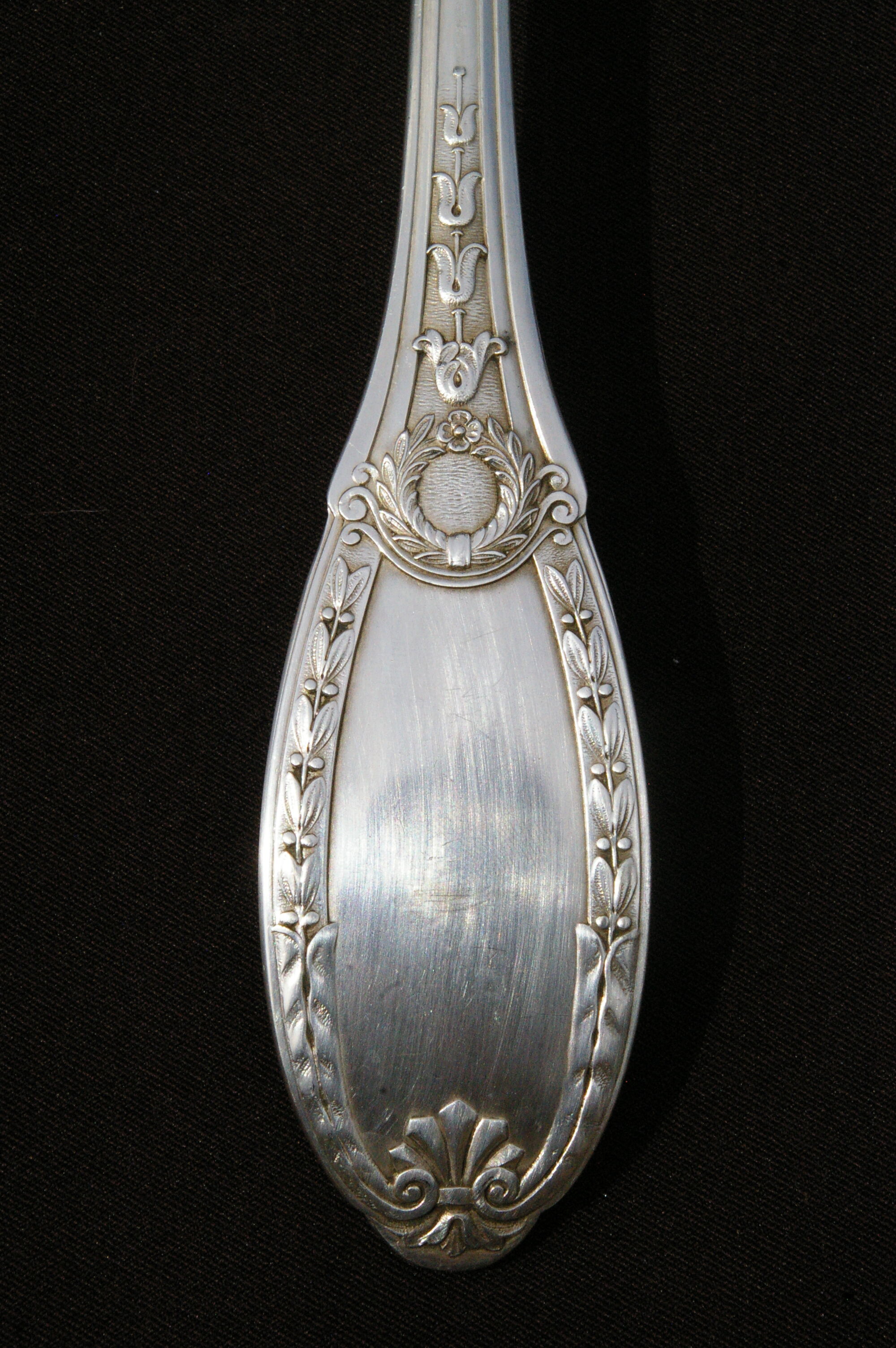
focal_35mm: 39
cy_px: 674
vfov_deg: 49.6
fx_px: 1459
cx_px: 448
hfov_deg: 34.1
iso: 1600
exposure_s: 1/1000
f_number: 13
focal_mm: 26
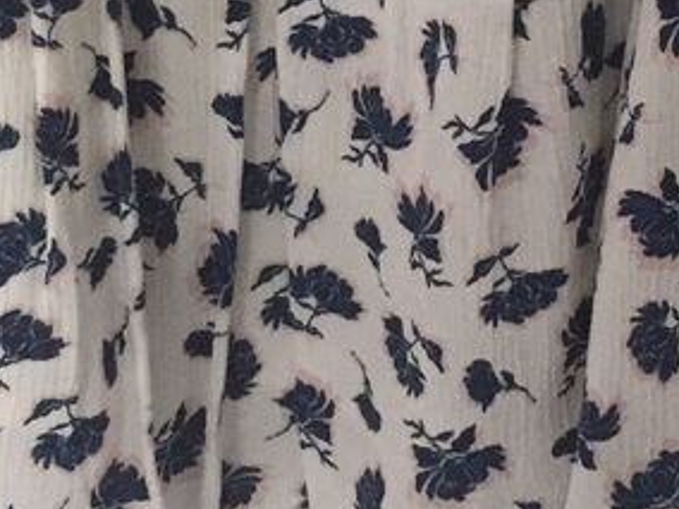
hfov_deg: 19.2
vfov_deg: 14.1
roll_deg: -1.8
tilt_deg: -20.6
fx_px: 2001
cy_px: -81
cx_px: 406
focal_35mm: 102
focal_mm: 4.15
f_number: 2.2
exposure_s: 1/25
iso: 250
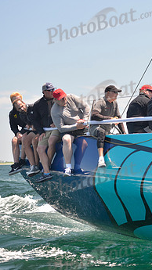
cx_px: 198
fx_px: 946
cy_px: 126
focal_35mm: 132
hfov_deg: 9.0
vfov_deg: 16.3
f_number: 2.8
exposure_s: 1/800
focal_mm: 75
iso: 400
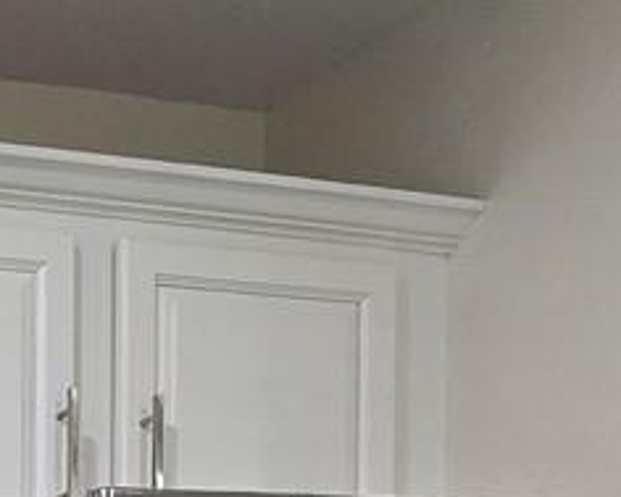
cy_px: 1052
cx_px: -763
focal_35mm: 86
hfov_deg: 15.4
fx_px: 1581
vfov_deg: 14.3
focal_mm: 2.2
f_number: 2.2
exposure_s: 1/60
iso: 125
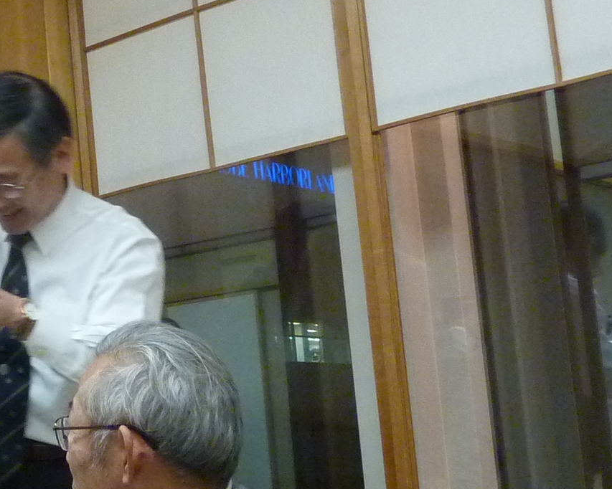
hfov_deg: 23.4
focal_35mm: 75
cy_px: 276
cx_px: -110
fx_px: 1358
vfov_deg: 20.4
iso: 400
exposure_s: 1/20
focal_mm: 4.1
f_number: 3.3
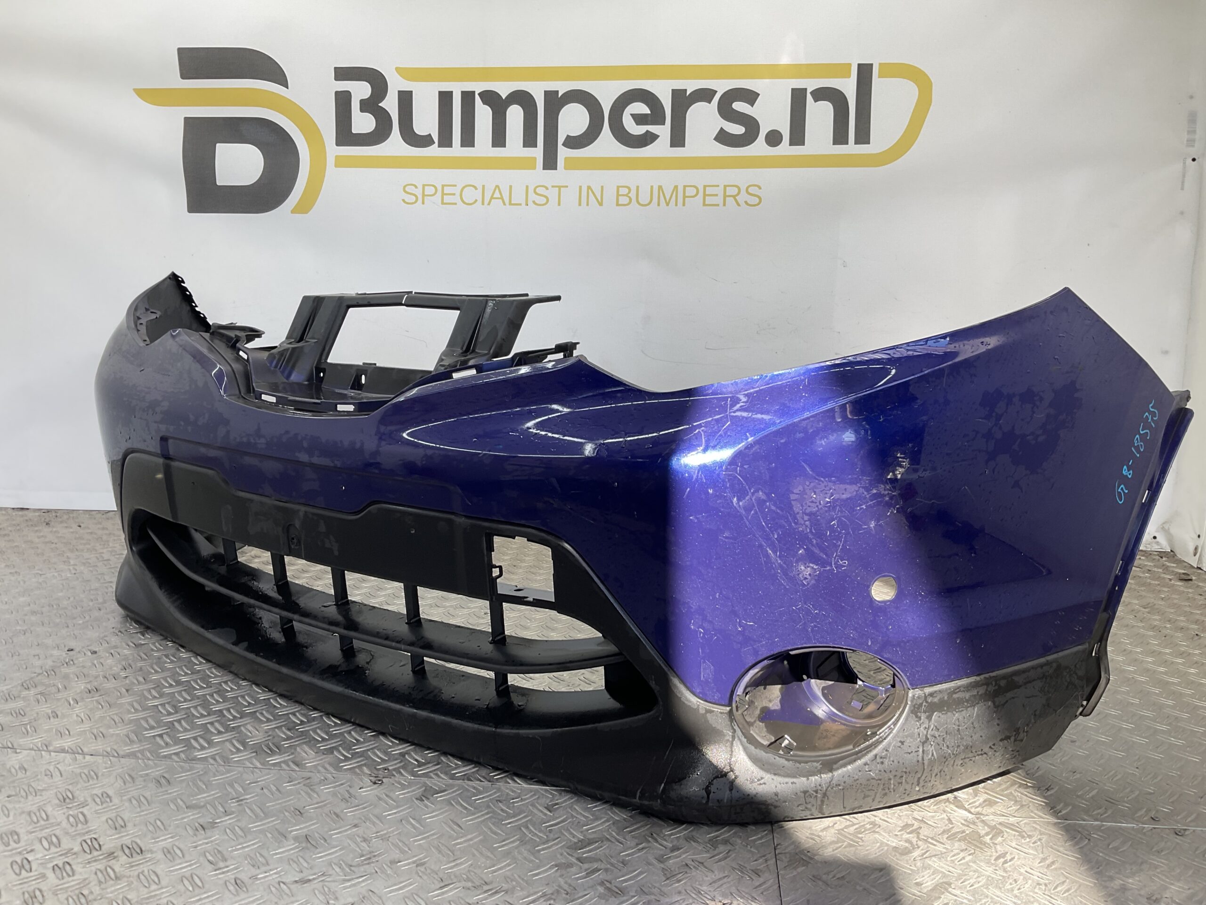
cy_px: 452
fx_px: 1010
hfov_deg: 61.7
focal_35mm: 29
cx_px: 603
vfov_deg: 48.2
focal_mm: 3
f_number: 1.8
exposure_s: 1/127
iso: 16
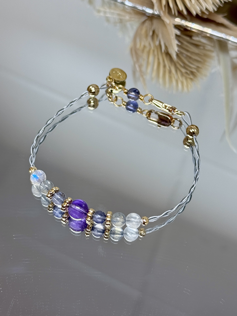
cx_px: 118
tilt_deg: -55.7
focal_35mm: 48
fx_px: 438
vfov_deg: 39.7
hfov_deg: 30.3
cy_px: 158
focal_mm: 6.76
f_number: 1.78
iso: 100
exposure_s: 1/327
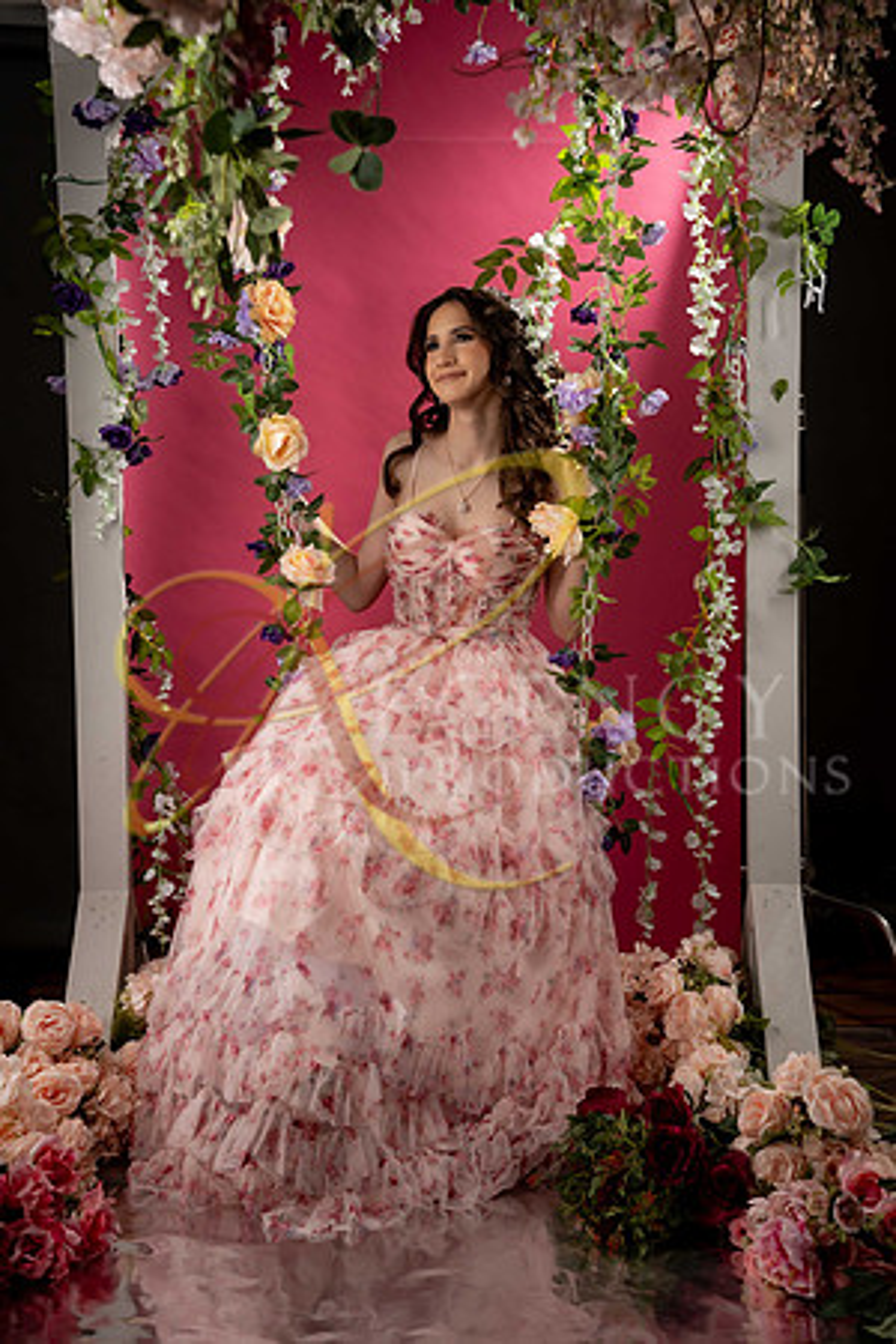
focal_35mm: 57
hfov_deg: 23.8
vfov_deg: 35.1
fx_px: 2128
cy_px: 672
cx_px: 448
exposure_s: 1/640
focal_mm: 57
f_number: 3.5
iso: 500
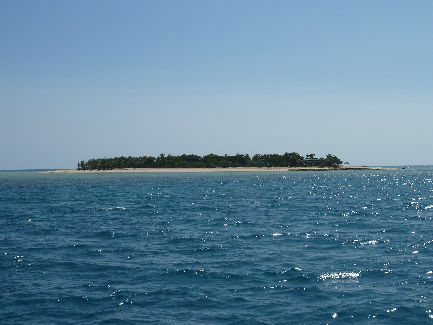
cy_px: 162
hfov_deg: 30.7
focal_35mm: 63
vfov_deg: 23.3
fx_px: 788
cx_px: 216
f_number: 5.6
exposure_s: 1/800
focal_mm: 10.3
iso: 80
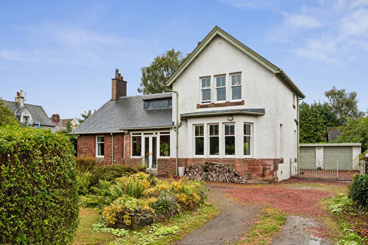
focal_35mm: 30
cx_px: 184
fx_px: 307
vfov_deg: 43.6
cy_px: 122
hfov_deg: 61.9
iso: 1250
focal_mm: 20
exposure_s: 1/320
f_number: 16
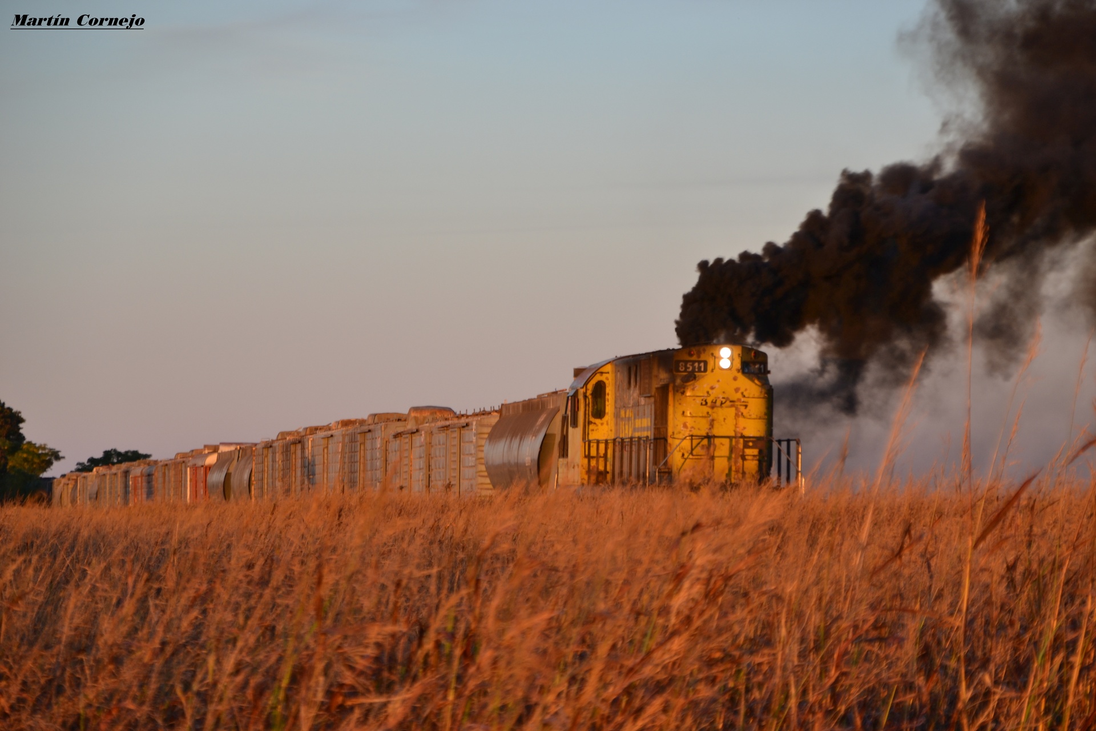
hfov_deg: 10.2
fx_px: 6165
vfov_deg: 6.8
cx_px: 548
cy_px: 366
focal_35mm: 202
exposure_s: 1/80
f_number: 6
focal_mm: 135
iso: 200
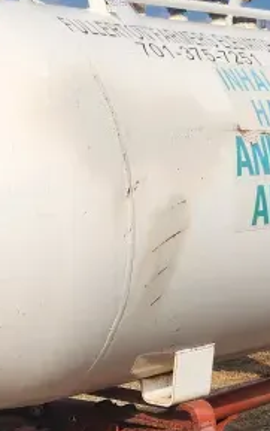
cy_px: 342
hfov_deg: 16.1
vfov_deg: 25.1
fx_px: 952
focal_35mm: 81
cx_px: 140
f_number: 1.8
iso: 12
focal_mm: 6.4
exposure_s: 1/1509
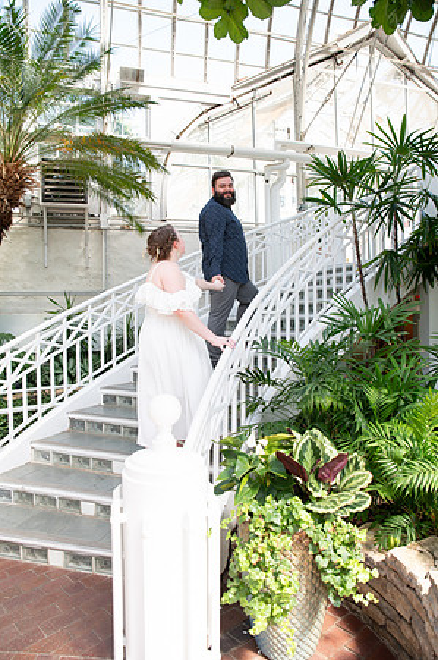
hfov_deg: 53.0
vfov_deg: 73.8
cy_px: 330
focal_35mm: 24
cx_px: 219
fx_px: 439
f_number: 3.5
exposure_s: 1/125
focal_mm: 24
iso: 200
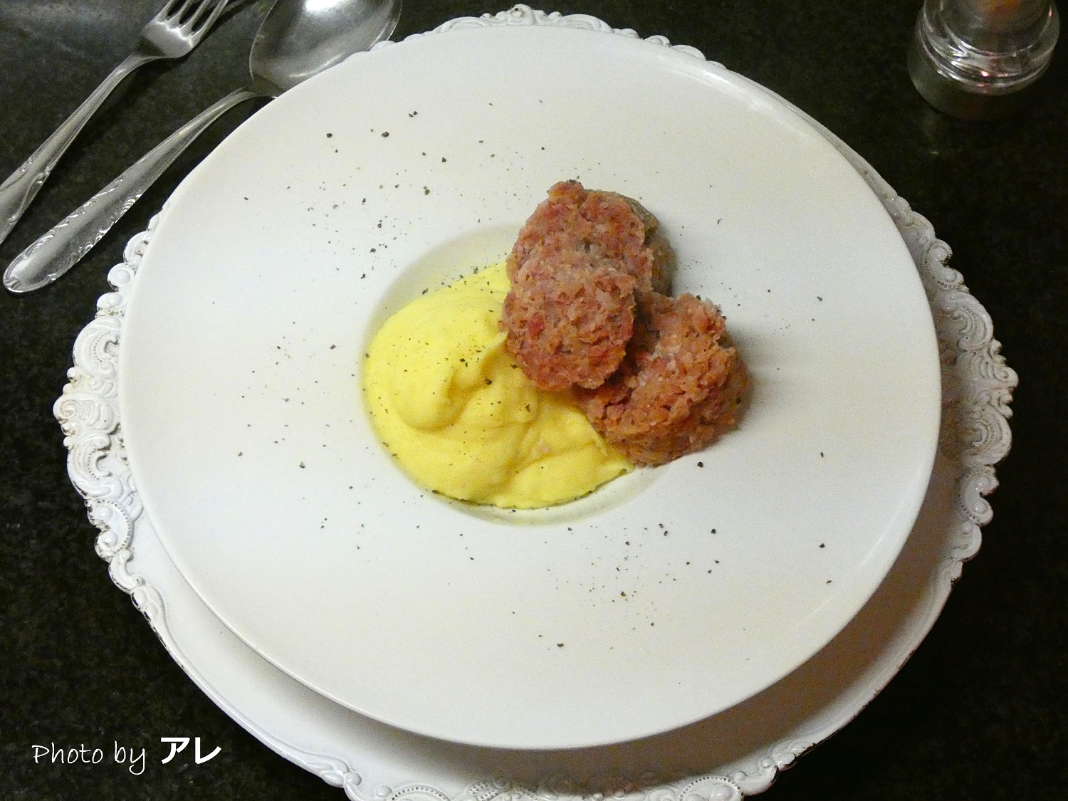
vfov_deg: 21.0
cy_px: 400
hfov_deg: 27.8
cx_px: 534
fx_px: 2160
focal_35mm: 70
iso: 1600
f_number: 4.3
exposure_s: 1/60
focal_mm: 12.5
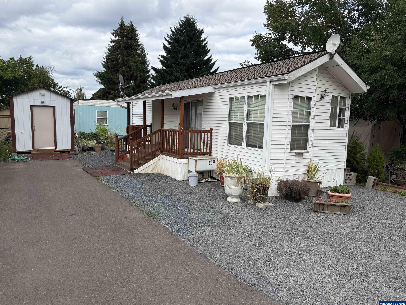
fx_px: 293
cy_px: 149
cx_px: 195
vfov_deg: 54.9
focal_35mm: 25
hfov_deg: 69.4
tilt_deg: -5.5
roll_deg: -1.5
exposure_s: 1/2169
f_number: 1.78
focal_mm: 6.76
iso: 80
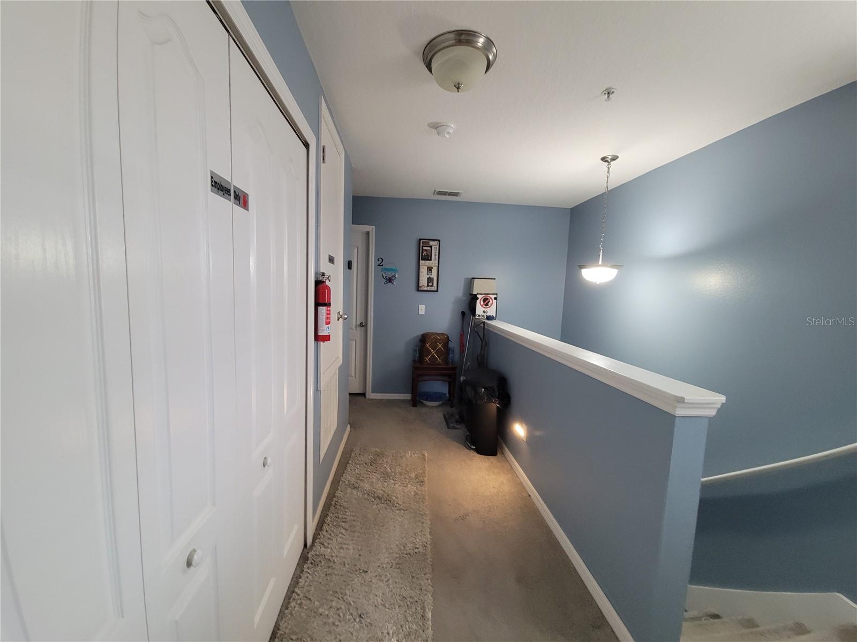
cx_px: 428
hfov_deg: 106.2
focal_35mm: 13
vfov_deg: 89.9
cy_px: 321
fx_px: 322
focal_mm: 2.2
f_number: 2.2
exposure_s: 1/40
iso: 320
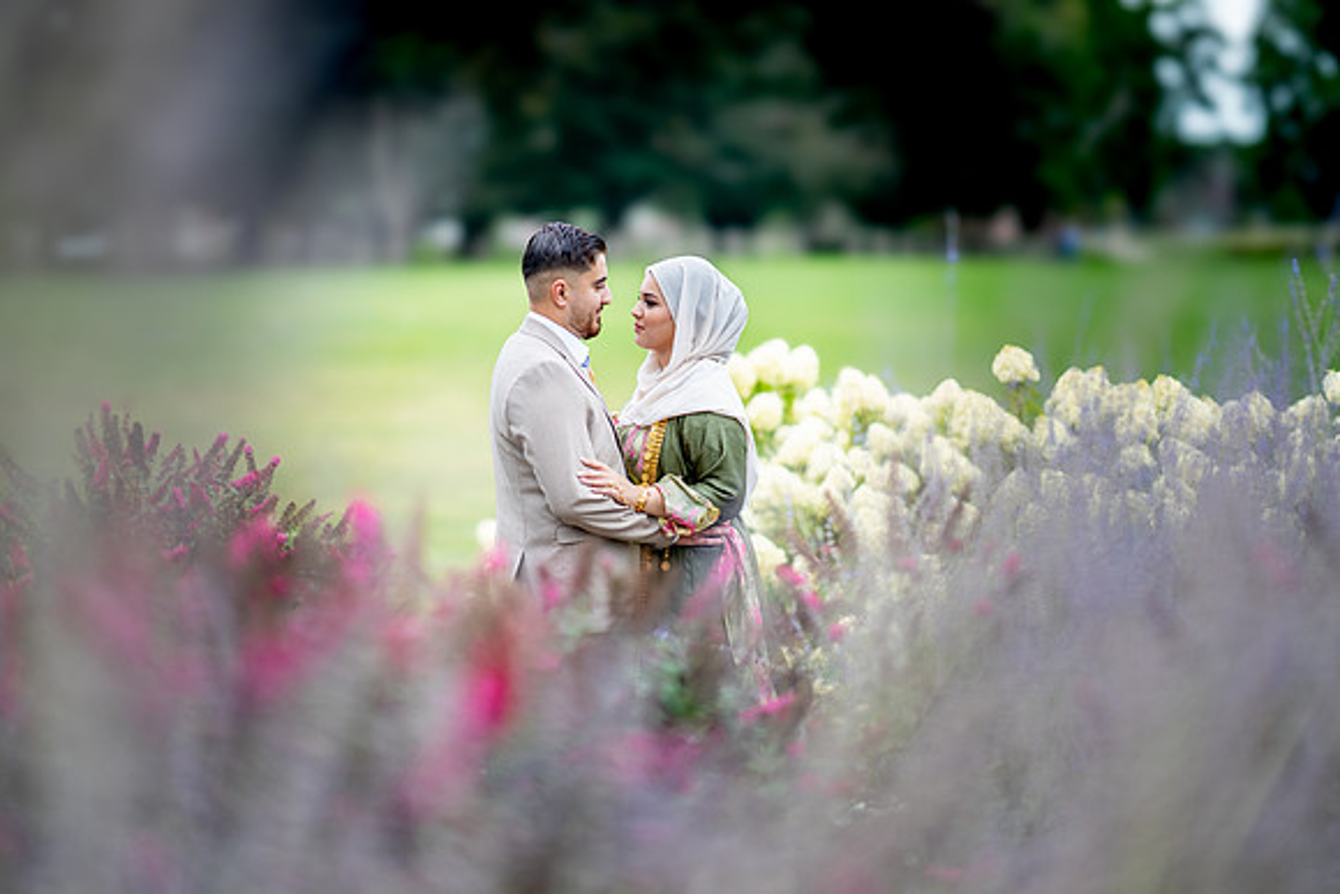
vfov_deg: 16.1
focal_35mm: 85
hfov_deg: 23.9
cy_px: 447
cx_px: 670
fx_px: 3164
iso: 100
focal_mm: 85
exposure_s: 1/1250
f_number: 1.4
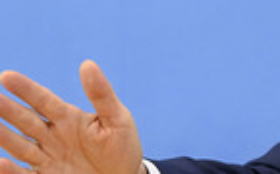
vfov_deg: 4.8
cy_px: 4
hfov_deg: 7.6
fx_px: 2079
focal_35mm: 273
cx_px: 399
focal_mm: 86
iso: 3200
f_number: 9
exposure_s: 1/250
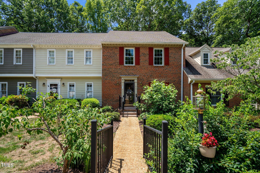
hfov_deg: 96.7
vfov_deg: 73.7
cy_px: 86
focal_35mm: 16
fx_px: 116
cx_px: 130
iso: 100
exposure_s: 1/60
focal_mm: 16
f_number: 4.5
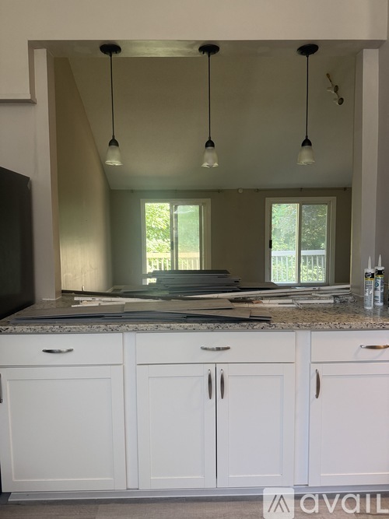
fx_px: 360
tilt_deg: -4.9
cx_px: 194
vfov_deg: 71.6
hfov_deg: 56.8
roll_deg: +0.7
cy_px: 260
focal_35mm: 24
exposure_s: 1/120
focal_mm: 6.76
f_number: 1.78
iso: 320
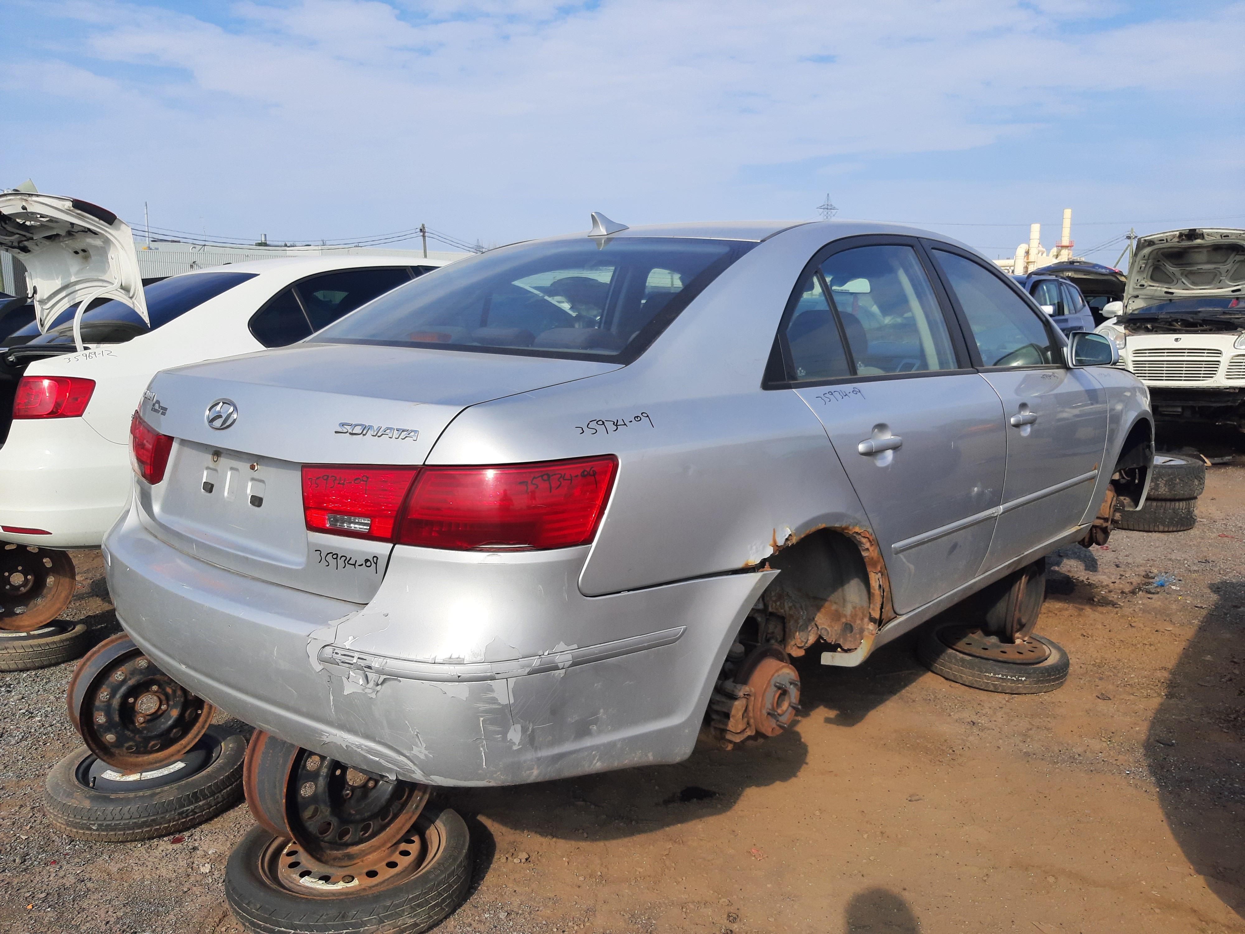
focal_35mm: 26
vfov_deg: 53.1
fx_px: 935
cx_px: 622
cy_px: 467
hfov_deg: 67.3
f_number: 1.7
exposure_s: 1/1433
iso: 40
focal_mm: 3.92
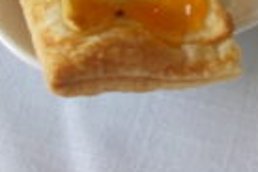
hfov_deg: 10.2
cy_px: -295
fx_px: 1440
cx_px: 107
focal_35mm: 201
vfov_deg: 6.4
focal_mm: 4.6
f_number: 3.2
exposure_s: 1/25
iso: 80
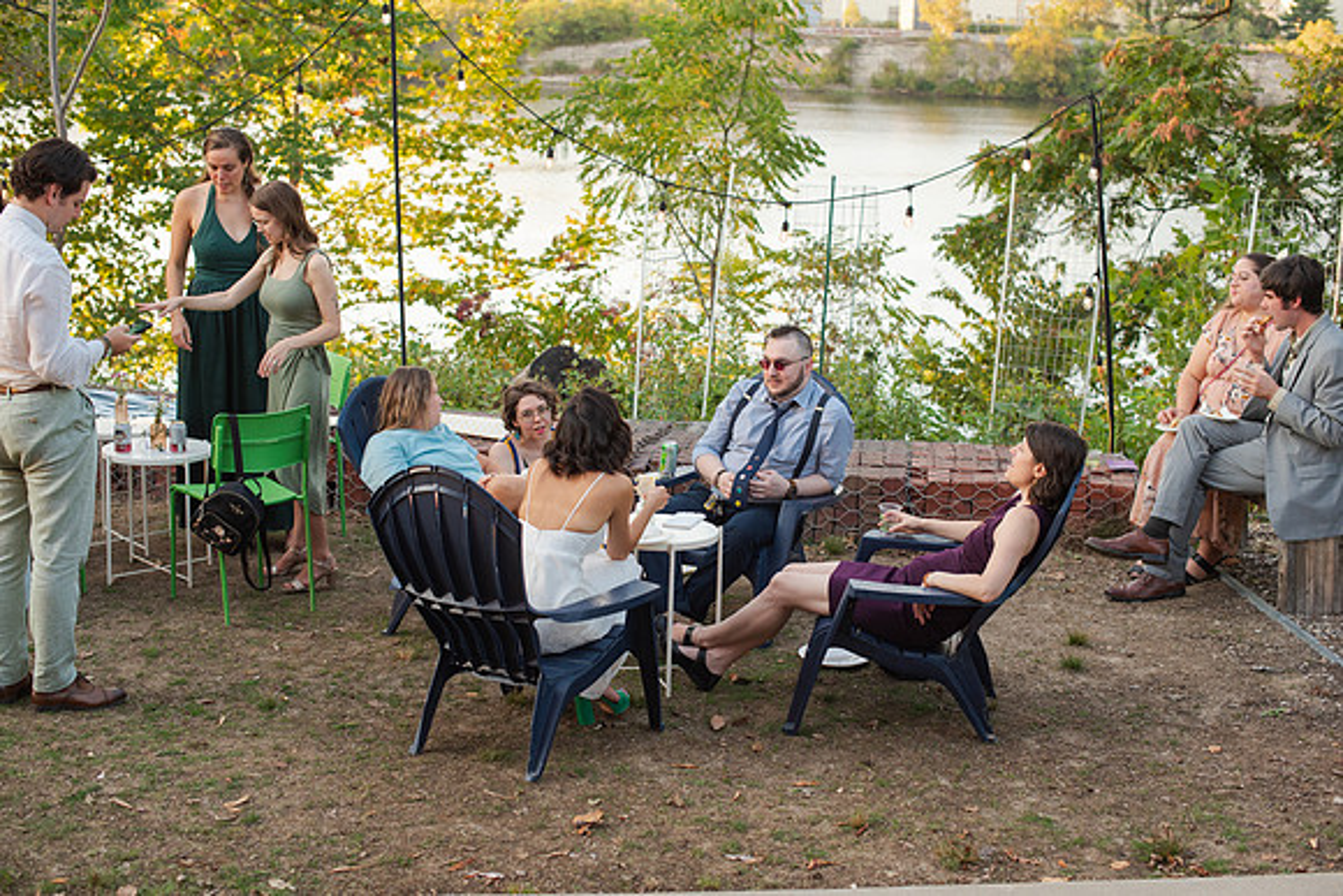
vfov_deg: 27.0
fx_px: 1866
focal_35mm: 50
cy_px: 448
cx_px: 672
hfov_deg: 39.6
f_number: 4
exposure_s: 1/400
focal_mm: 50
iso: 800
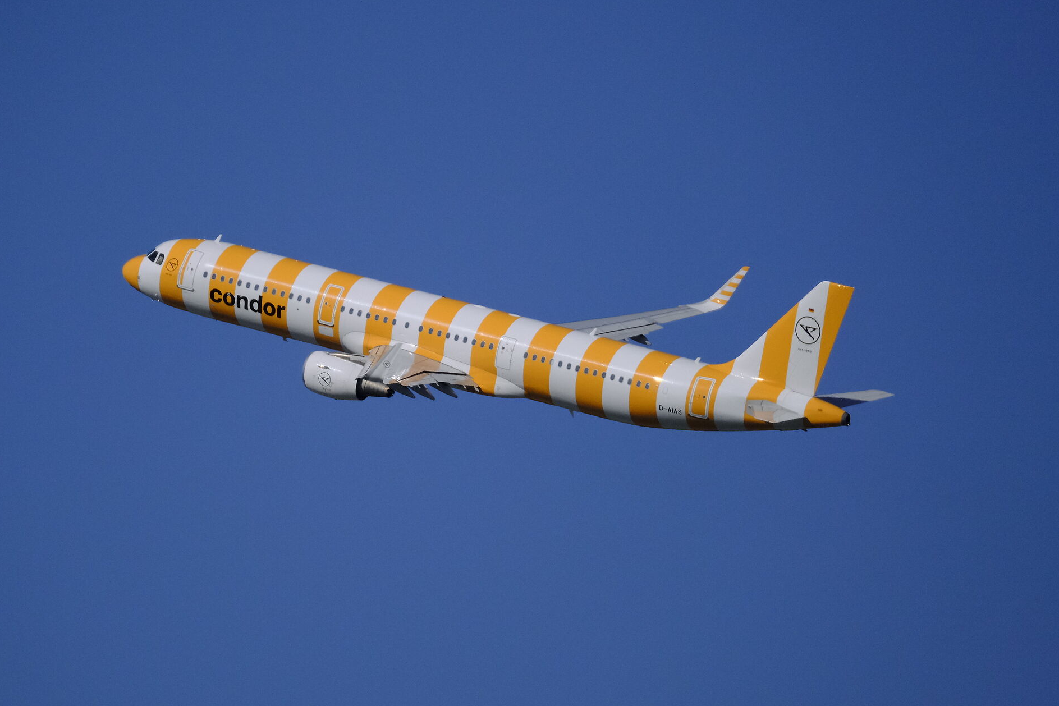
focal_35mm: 763
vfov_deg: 1.8
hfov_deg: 2.7
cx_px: 416
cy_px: 375
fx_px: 22443
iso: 1600
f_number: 5.6
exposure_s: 1/17000
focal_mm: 400
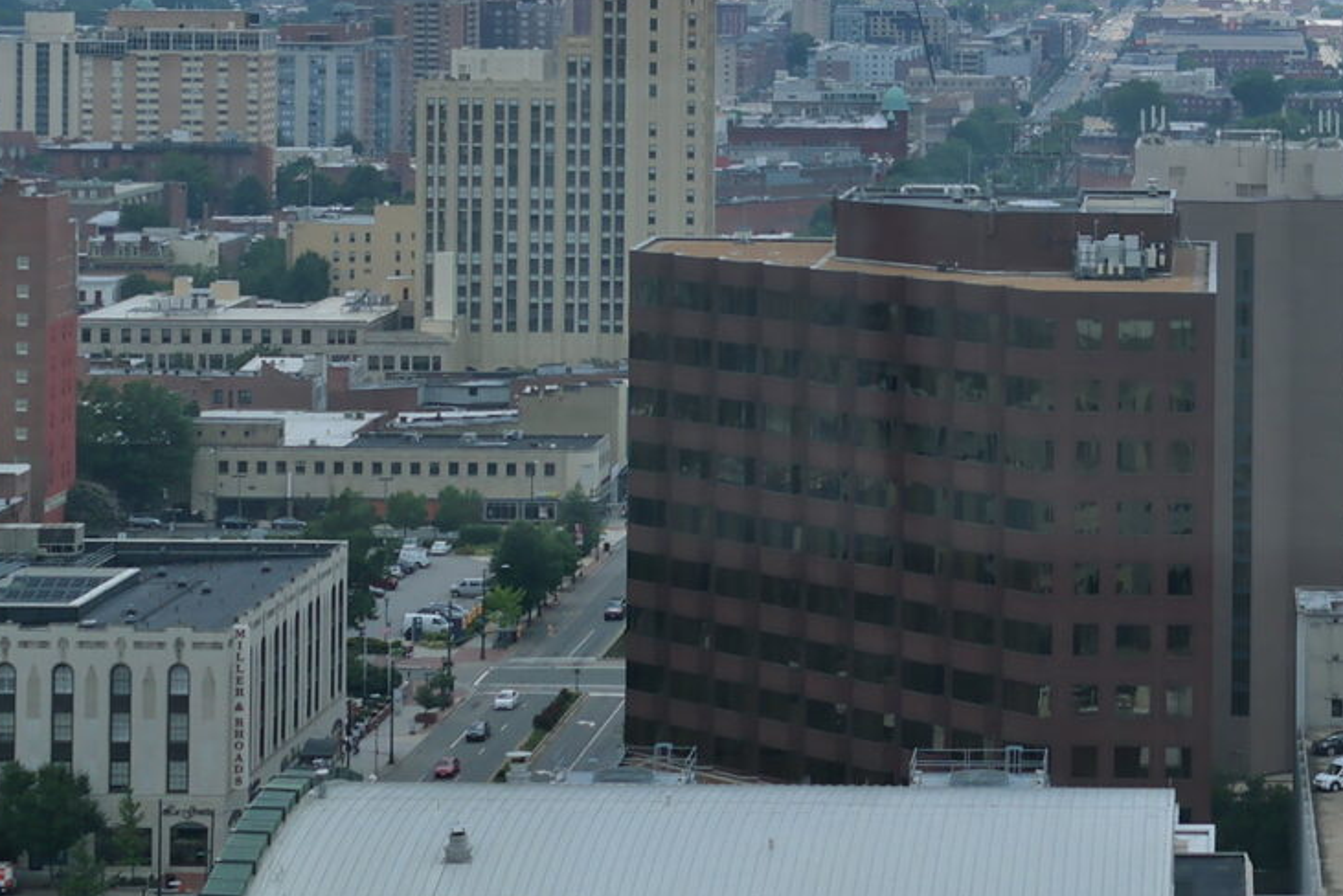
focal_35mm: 105
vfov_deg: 12.8
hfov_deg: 19.1
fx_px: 3918
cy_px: -87
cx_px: 1207
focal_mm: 20
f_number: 7.1
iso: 100
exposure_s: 1/320
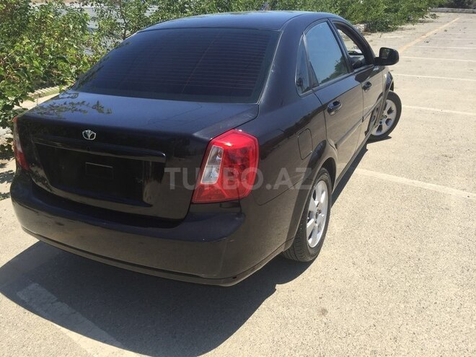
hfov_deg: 61.7
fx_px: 399
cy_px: 178
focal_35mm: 29
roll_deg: +0.2
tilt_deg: -24.9
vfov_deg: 48.2
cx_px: 238
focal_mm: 4.15
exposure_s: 1/1883
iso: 32
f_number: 2.2
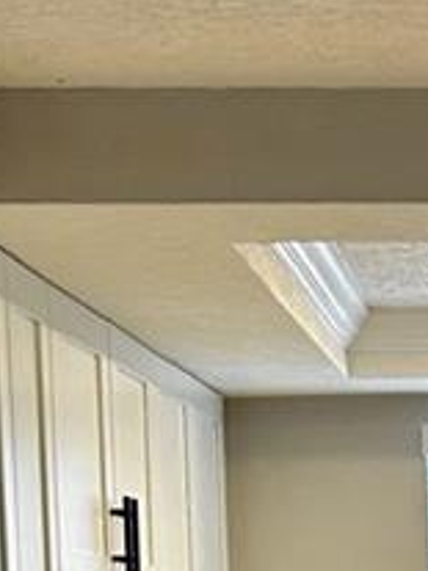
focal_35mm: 151
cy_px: 1034
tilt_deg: -7.0
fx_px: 2492
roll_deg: +1.3
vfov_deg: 12.0
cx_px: 607
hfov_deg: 9.6
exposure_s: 1/120
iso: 100
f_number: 1.5
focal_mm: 5.7
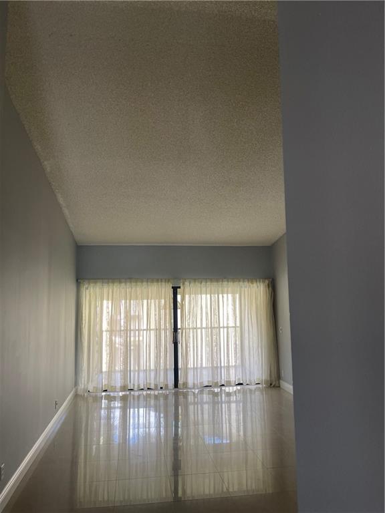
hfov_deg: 53.1
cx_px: 192
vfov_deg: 67.3
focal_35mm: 26
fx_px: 386
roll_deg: +1.2
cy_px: 256
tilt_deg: +6.2
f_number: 1.6
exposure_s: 1/114
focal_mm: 5.1
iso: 125
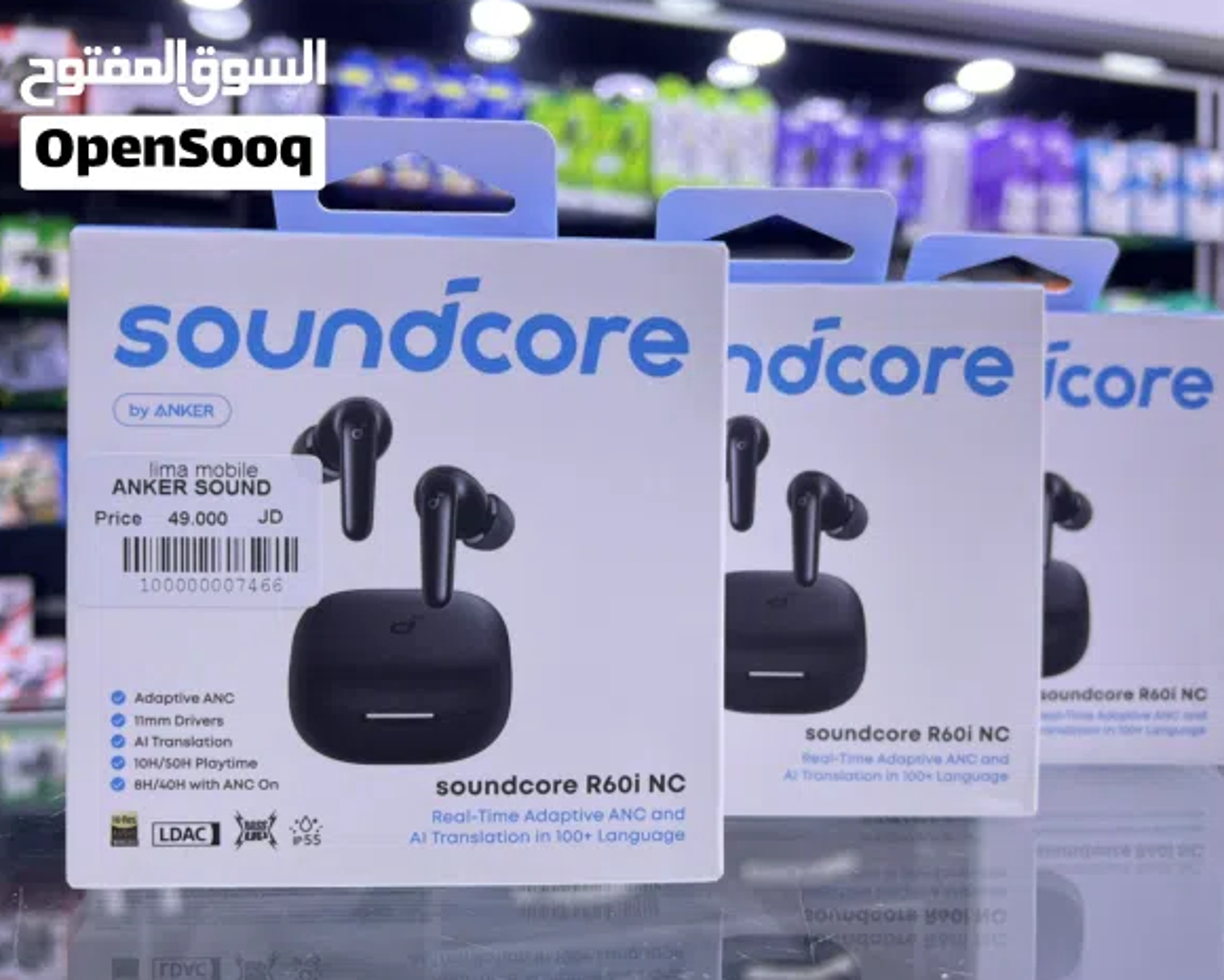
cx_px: 644
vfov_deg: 51.5
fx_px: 1014
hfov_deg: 62.2
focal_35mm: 28
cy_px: 494
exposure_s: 1/100
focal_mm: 5.7
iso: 64
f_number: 1.5
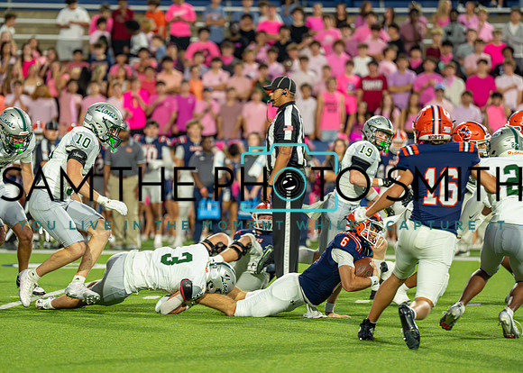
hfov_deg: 7.5
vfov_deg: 5.4
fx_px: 3993
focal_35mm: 269
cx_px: 217
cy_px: 181
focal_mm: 200
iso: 1600
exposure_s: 1/1250
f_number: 2.8
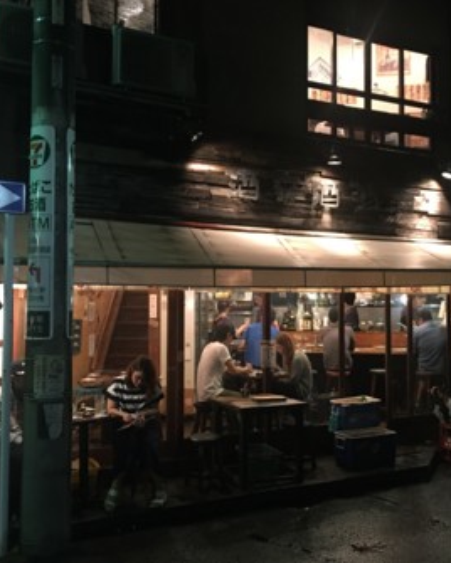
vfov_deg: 47.9
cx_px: 254
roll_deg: -0.7
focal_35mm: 38
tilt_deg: +3.6
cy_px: 281
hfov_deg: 39.1
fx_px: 634
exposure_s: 1/4
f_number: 2.2
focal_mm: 4.15
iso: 64
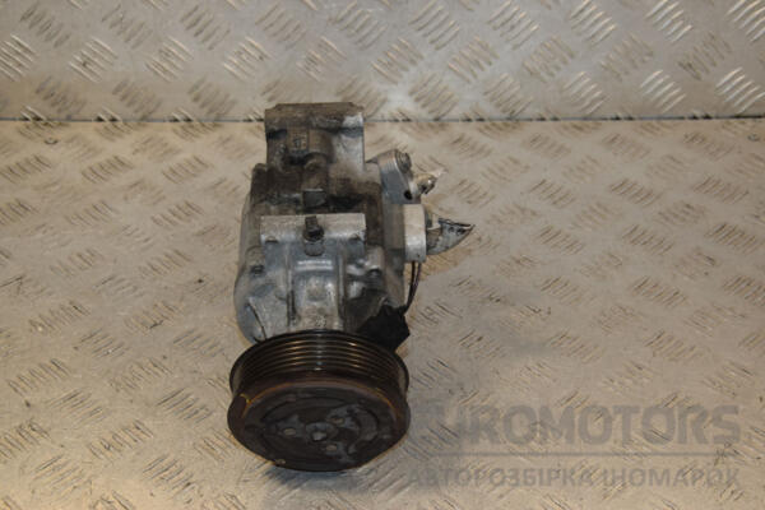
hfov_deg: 31.9
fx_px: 1339
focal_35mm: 63
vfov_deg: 21.6
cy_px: 255
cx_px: 382
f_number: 7.1
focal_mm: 42
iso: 800
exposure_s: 1/200
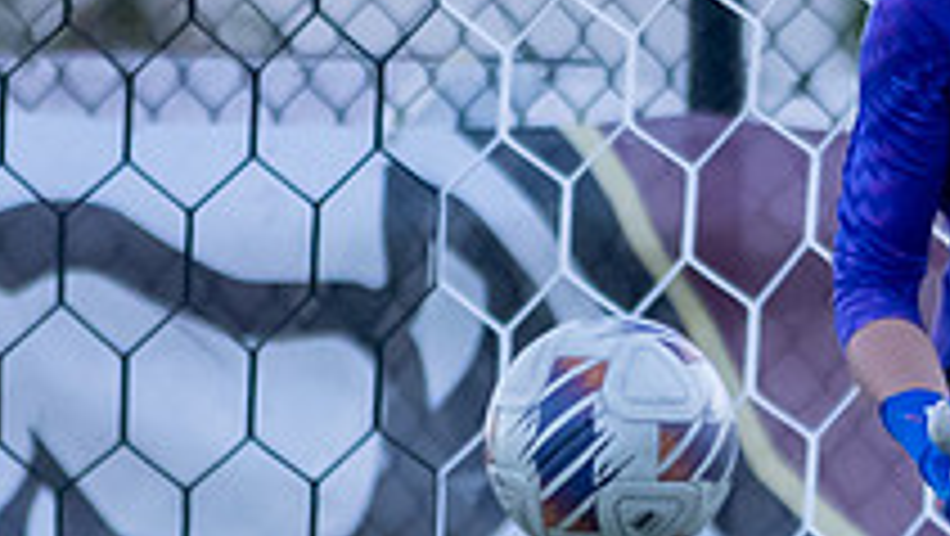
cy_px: 444
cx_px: 1042
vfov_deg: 0.4
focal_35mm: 2772
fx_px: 69871
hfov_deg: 0.8
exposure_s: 1/1600
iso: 1600
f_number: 2.8
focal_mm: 300
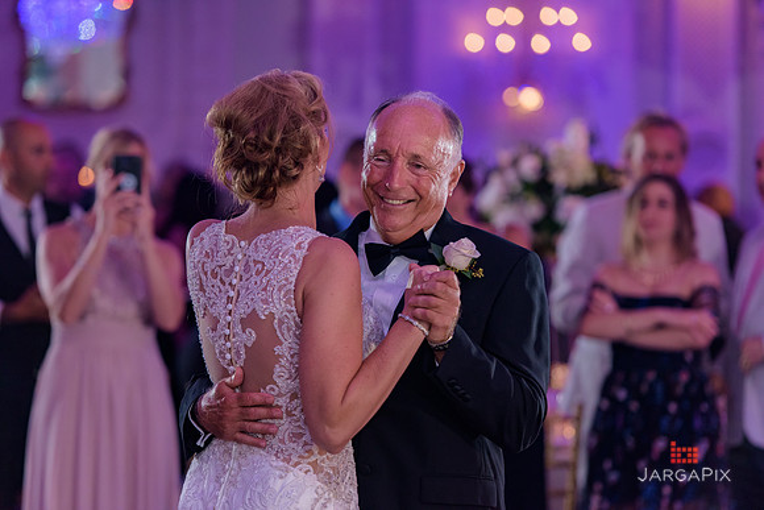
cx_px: 382
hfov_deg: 13.7
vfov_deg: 9.2
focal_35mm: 150
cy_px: 255
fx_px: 3184
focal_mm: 150
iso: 1600
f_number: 3.2
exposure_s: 1/125
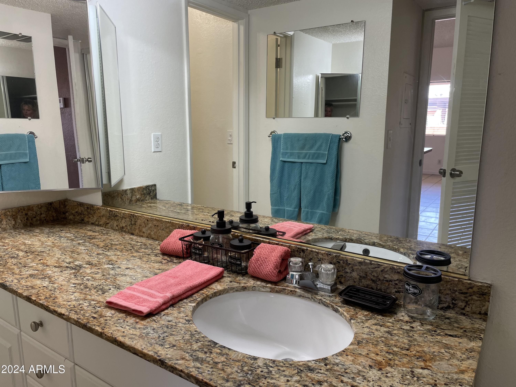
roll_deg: +0.9
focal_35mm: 26
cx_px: 258
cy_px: 194
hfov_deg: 67.3
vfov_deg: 53.1
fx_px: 388
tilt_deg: -9.9
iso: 64
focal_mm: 4.2
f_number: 1.6
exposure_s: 1/60
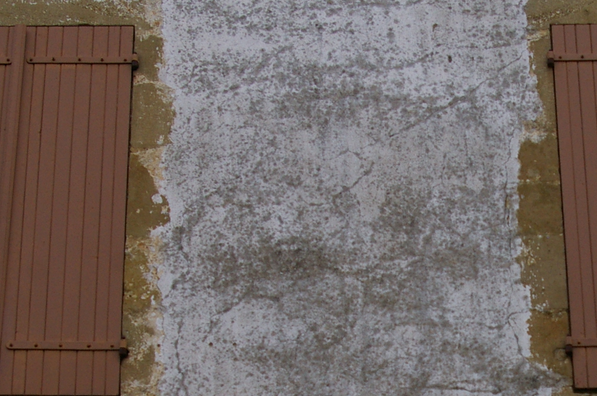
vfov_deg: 13.1
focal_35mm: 103
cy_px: 404
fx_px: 1706
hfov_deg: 19.6
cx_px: 485
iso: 400
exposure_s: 1/180
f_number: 8
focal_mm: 26
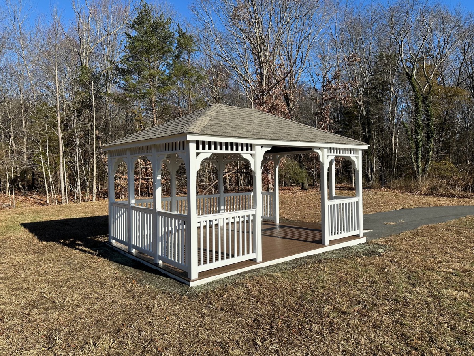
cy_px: 178
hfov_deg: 71.6
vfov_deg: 56.8
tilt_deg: -0.1
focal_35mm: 24
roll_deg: +0.9
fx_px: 329
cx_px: 237
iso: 80
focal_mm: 6.86
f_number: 1.78
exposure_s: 1/4016
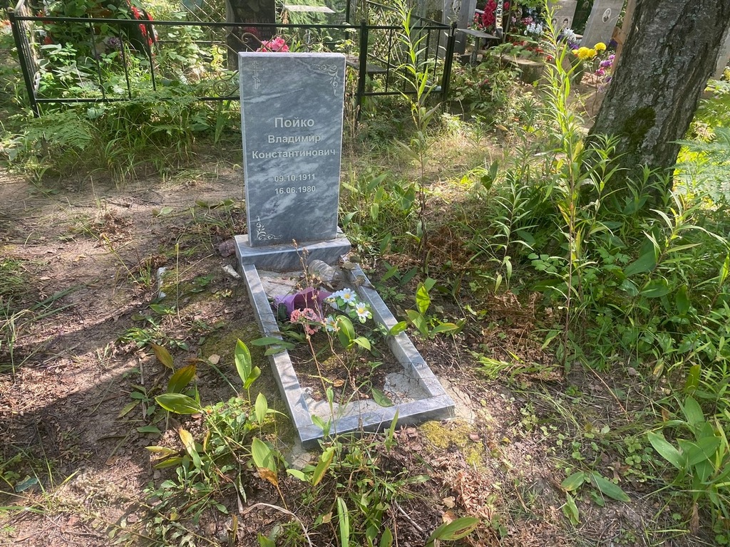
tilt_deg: -27.5
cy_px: 274
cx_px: 365
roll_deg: -1.6
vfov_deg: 53.1
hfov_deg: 67.3
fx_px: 548
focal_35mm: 26
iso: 50
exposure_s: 1/121
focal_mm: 4.25
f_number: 1.8
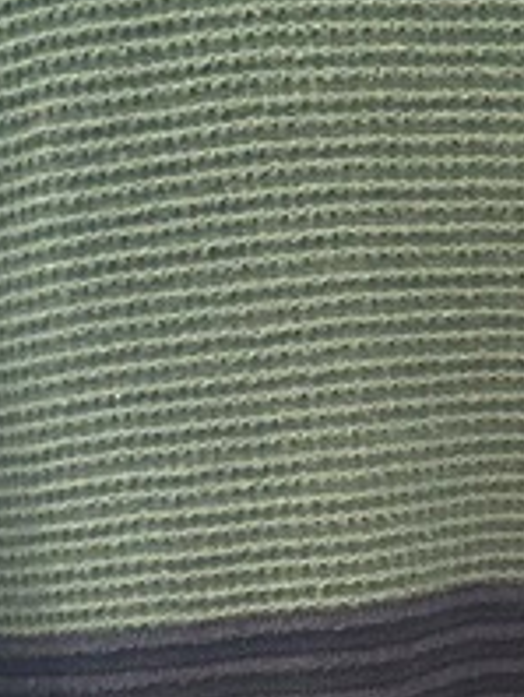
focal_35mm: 121
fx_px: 2437
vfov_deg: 15.8
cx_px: 619
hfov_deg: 12.0
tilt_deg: -16.8
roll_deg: -0.7
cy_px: 753
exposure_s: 1/35
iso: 1000
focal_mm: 6.86
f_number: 1.78
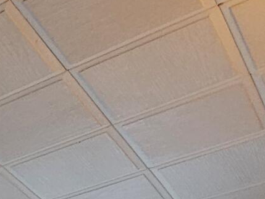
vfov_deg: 11.2
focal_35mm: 91
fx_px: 696
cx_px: -258
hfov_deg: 16.6
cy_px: 570
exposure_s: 1/30
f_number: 2.2
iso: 400
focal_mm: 2.2
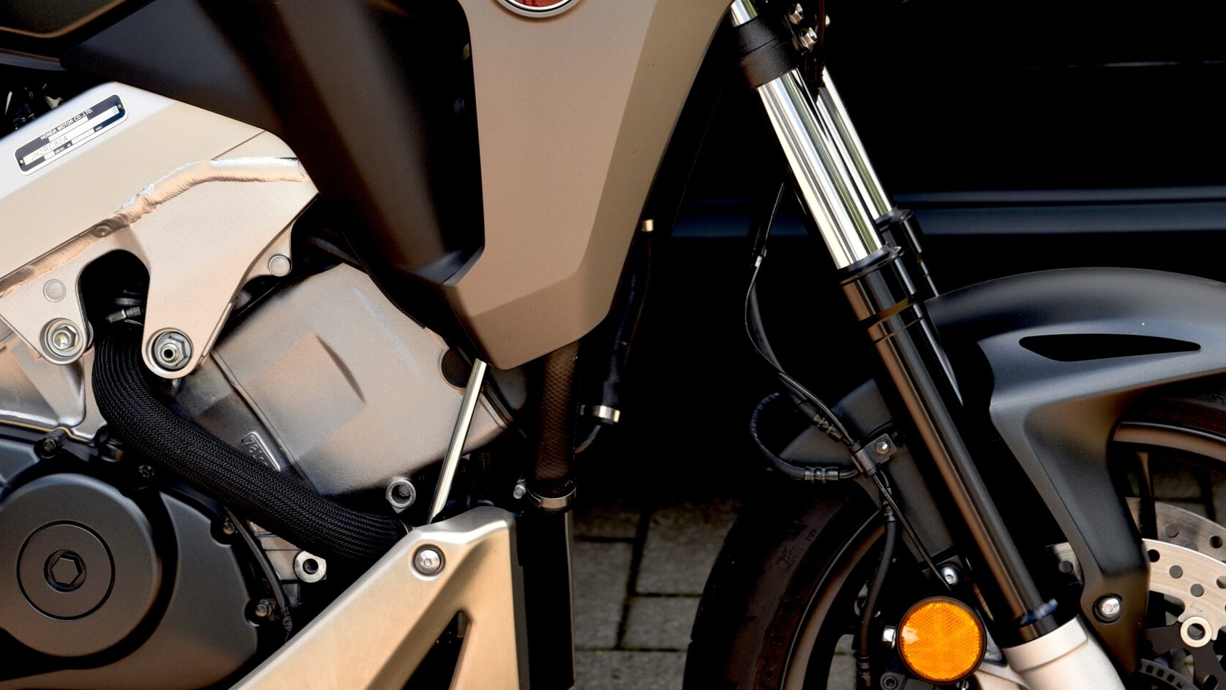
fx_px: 3609
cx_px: 610
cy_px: 69
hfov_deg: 19.3
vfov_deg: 10.9
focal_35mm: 111
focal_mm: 70
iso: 200
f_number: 5.6
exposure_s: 1/125
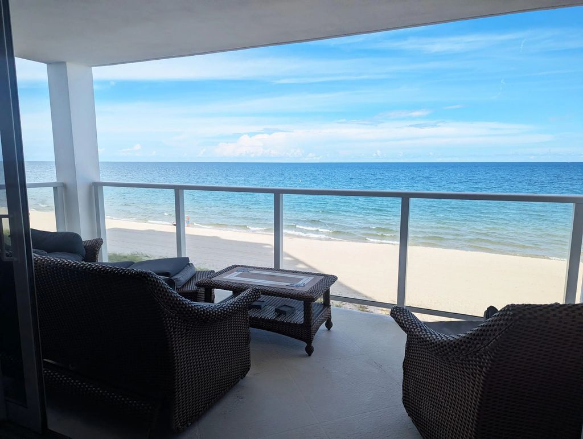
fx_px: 405
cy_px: 220
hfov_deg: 71.5
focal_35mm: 24
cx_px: 292
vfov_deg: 56.9
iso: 50
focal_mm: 6.81
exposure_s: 1/1919
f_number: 1.85
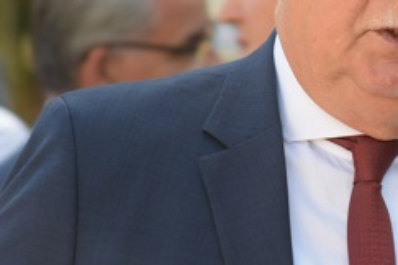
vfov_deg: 1.9
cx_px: 328
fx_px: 8192
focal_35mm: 741
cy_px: 37
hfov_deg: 2.8
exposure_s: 1/100
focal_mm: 150
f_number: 5
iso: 100
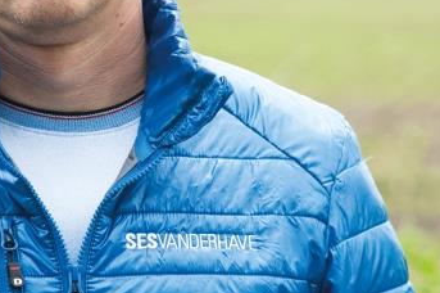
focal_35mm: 254
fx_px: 3101
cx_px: 136
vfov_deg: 5.4
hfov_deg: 8.1
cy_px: 39
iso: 320
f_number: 3.5
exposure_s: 1/2500
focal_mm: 85
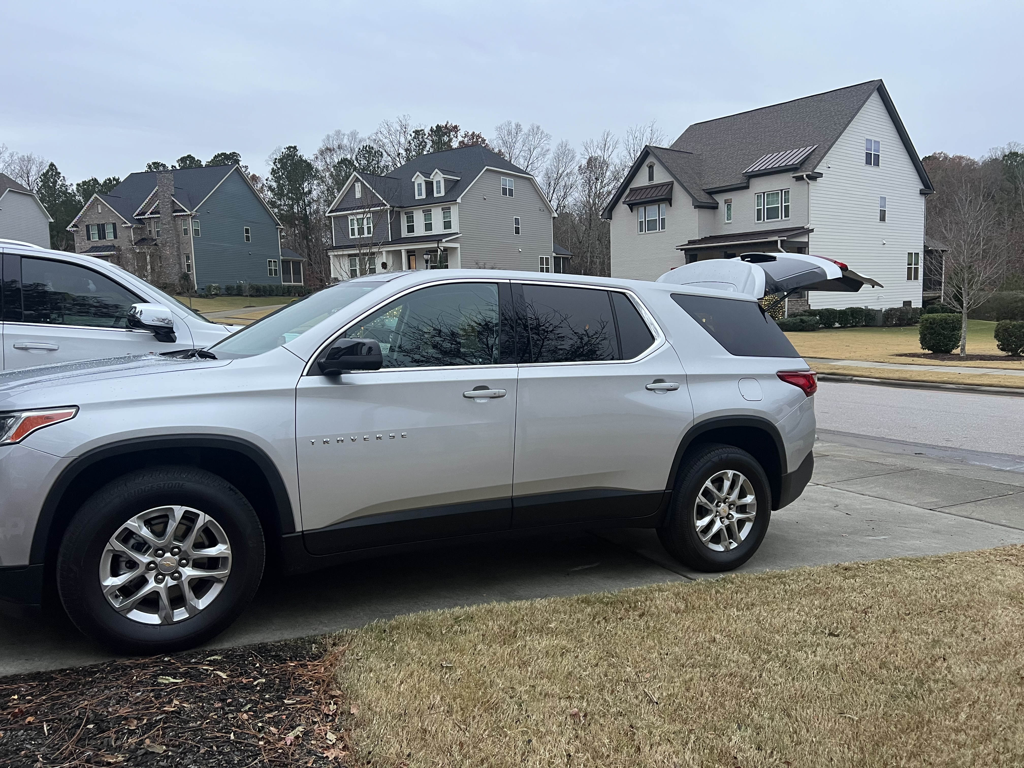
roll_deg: +2.1
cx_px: 512
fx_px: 769
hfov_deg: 67.3
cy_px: 384
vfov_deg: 53.1
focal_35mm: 26
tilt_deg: -7.2
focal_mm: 5.7
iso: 125
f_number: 1.5
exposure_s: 1/93
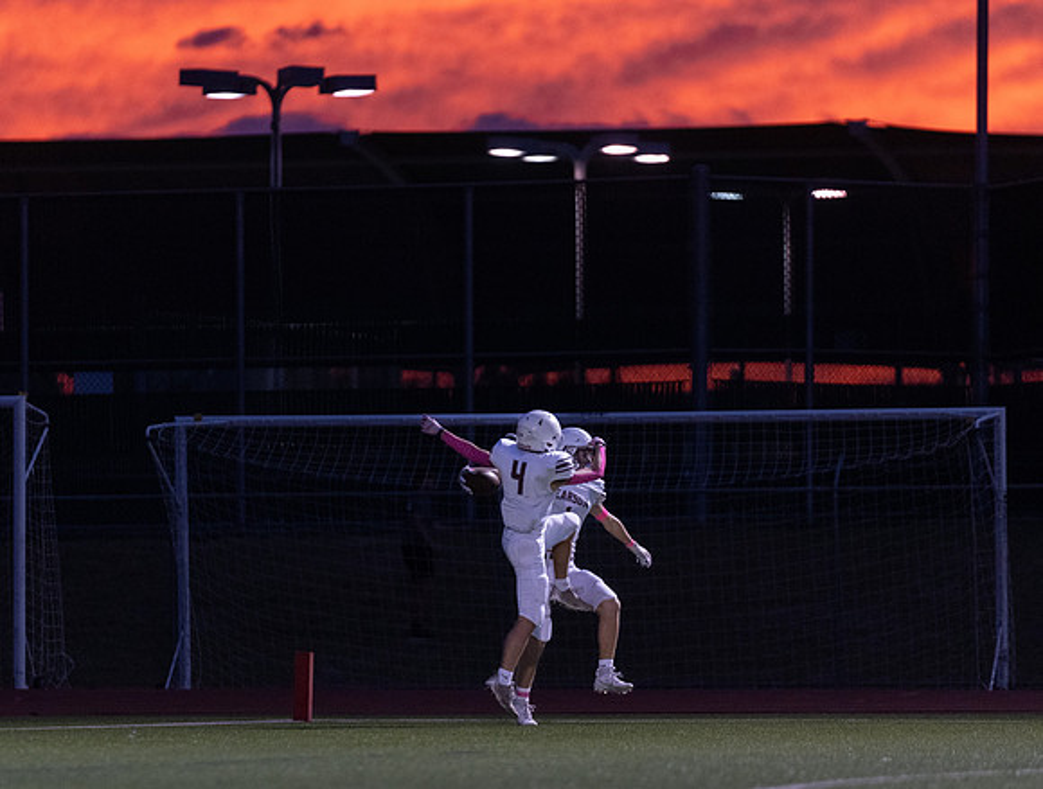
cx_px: 470
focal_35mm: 274
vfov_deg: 5.5
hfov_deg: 7.2
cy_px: 497
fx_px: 8282
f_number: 2.8
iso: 4000
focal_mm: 200
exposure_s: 1/1250
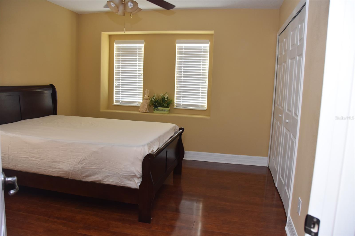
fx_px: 266
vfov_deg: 47.9
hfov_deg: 67.4
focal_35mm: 27
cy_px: 118
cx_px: 178
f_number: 4
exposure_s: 1/60
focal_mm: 18
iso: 560
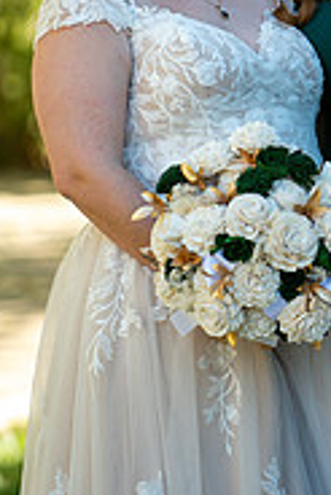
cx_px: 299
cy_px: 129
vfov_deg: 4.8
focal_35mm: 427
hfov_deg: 3.2
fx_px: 5878
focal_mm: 175
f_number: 2.8
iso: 400
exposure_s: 1/1000
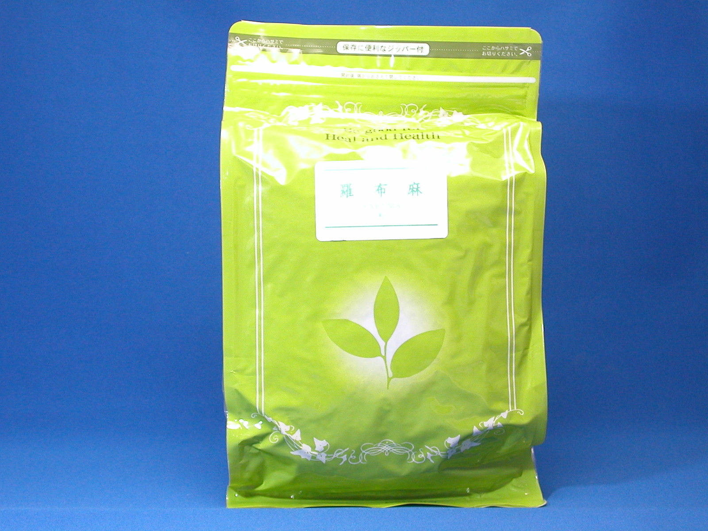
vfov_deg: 22.9
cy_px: 266
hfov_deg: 30.3
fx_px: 1309
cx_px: 354
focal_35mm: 64
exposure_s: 1/8.8
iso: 167
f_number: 3.5
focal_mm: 9.7
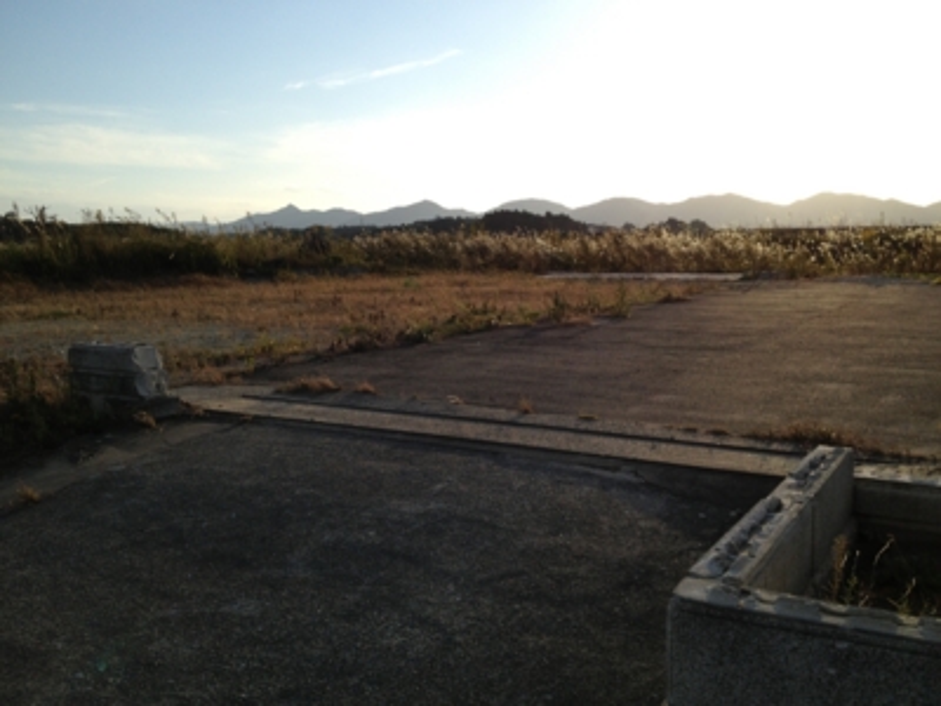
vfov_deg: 40.7
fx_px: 951
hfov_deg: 52.6
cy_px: 353
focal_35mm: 35
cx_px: 470
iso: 50
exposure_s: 1/2045
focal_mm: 4.28
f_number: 2.4
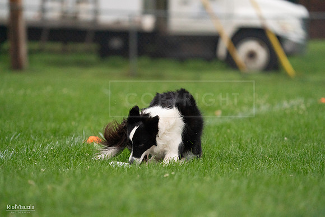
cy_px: 108
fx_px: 3323
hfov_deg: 5.6
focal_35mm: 368
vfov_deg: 3.7
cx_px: 162
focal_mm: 368
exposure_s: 1/1600
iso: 6400
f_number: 6.3
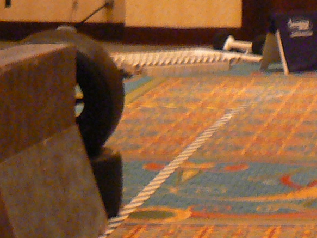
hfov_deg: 11.0
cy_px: -226
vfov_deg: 8.2
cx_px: 468
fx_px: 1593
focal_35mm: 174
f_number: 2.8
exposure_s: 1/4
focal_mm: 6
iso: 200
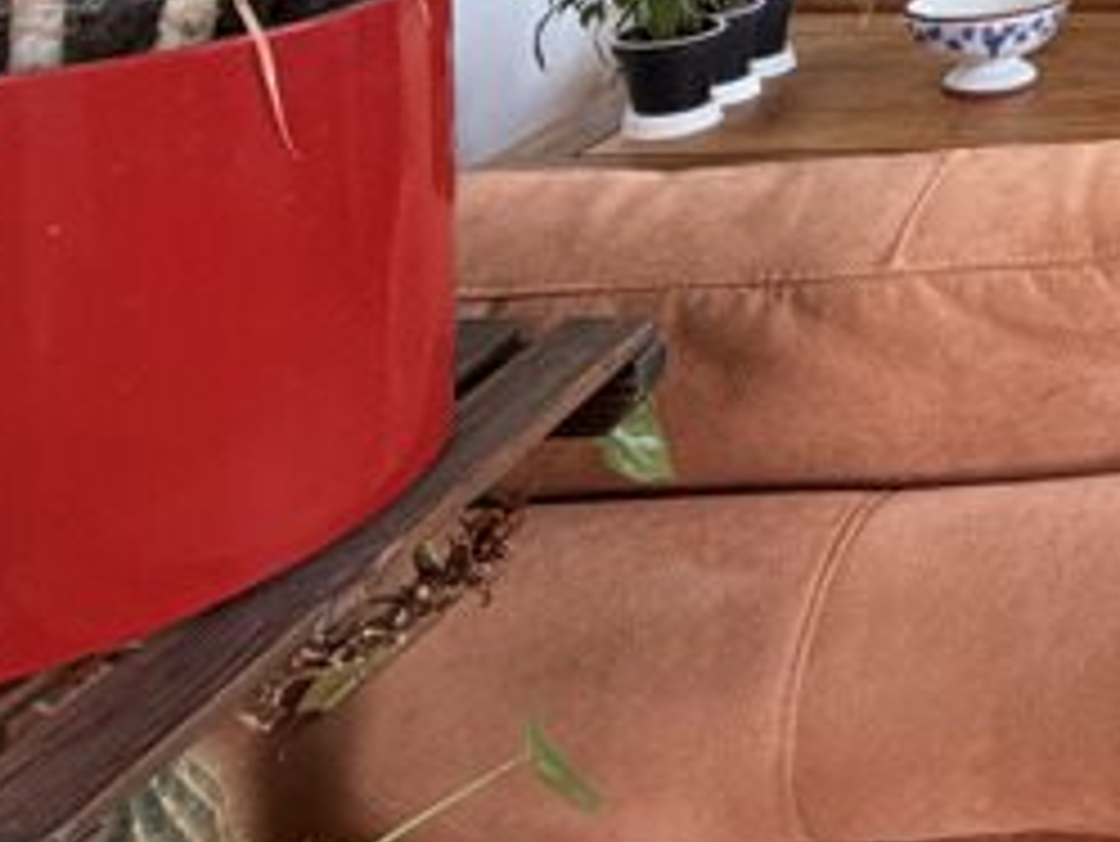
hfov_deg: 28.4
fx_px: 1457
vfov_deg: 26.4
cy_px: -302
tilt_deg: -5.5
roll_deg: -1.0
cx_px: 1660
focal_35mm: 45
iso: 100
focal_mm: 2.22
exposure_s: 1/121
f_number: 2.2
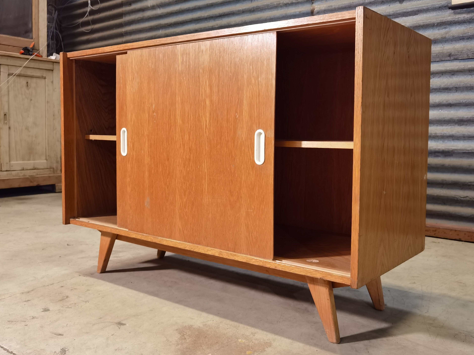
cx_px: 251
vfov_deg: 40.7
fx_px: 479
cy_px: 173
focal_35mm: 35
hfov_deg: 52.6
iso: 500
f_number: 1.9
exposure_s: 1/33.3
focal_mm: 6.71
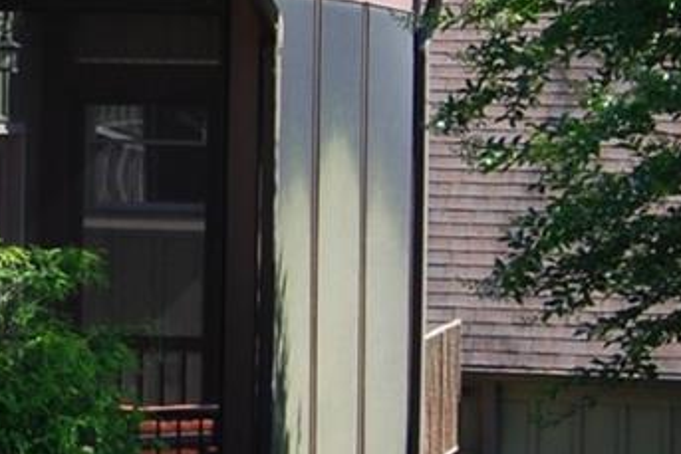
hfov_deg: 9.1
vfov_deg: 6.4
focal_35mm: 215
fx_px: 4069
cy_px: 10
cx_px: -604
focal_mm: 24
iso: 100
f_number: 5.6
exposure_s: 1/125
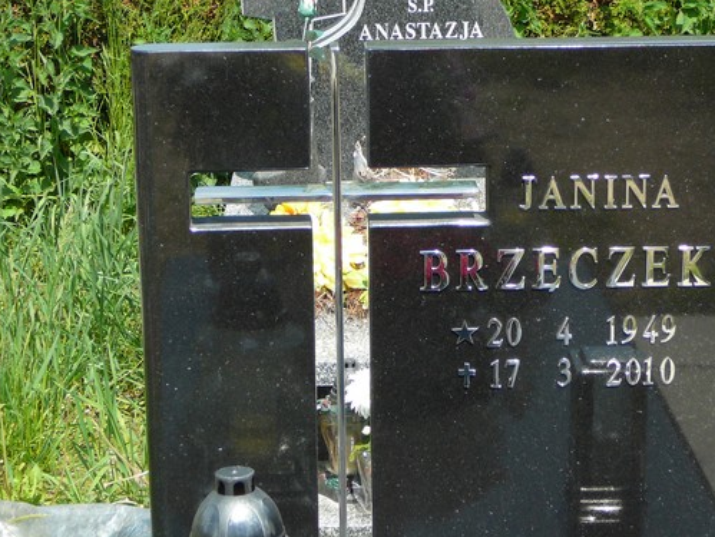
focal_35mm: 91
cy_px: 262
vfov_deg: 16.3
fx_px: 1881
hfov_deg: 21.5
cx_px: 418
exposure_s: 1/500
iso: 80
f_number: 3.7
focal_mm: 10.5
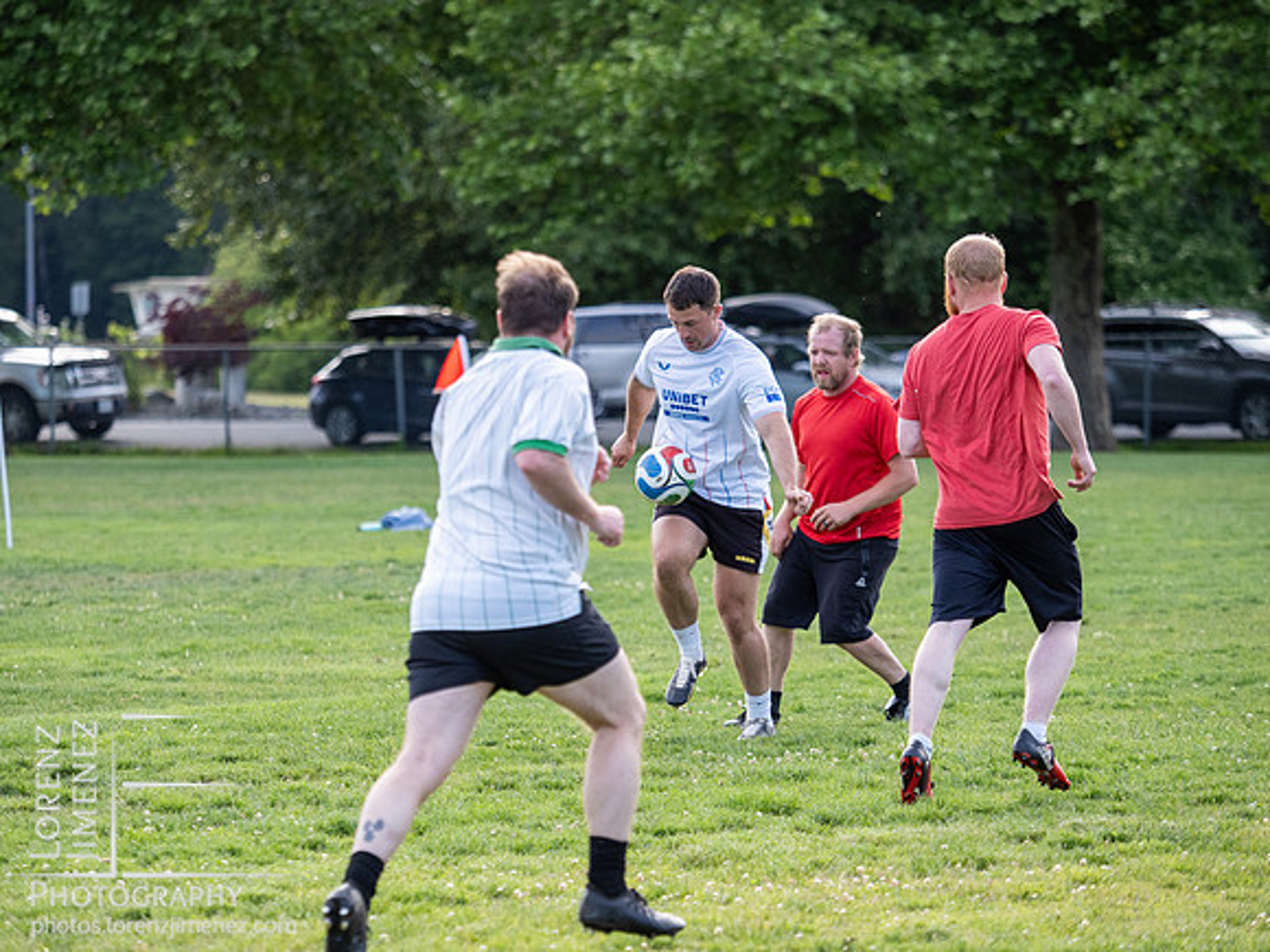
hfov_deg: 9.0
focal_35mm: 220
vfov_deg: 6.8
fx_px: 8071
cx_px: 635
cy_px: 476
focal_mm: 110
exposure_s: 1/1250
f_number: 2.8
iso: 400
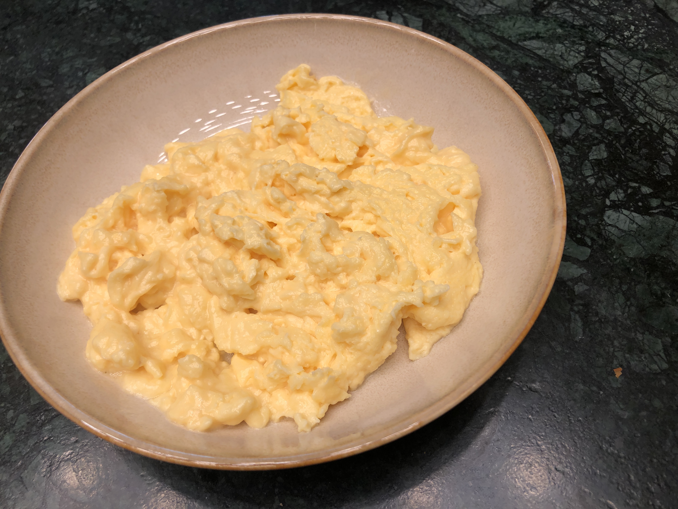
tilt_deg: -55.5
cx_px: 339
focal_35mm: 28
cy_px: 254
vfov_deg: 49.7
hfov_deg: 63.4
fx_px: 548
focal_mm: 3.99
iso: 20
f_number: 1.8
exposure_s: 1/152
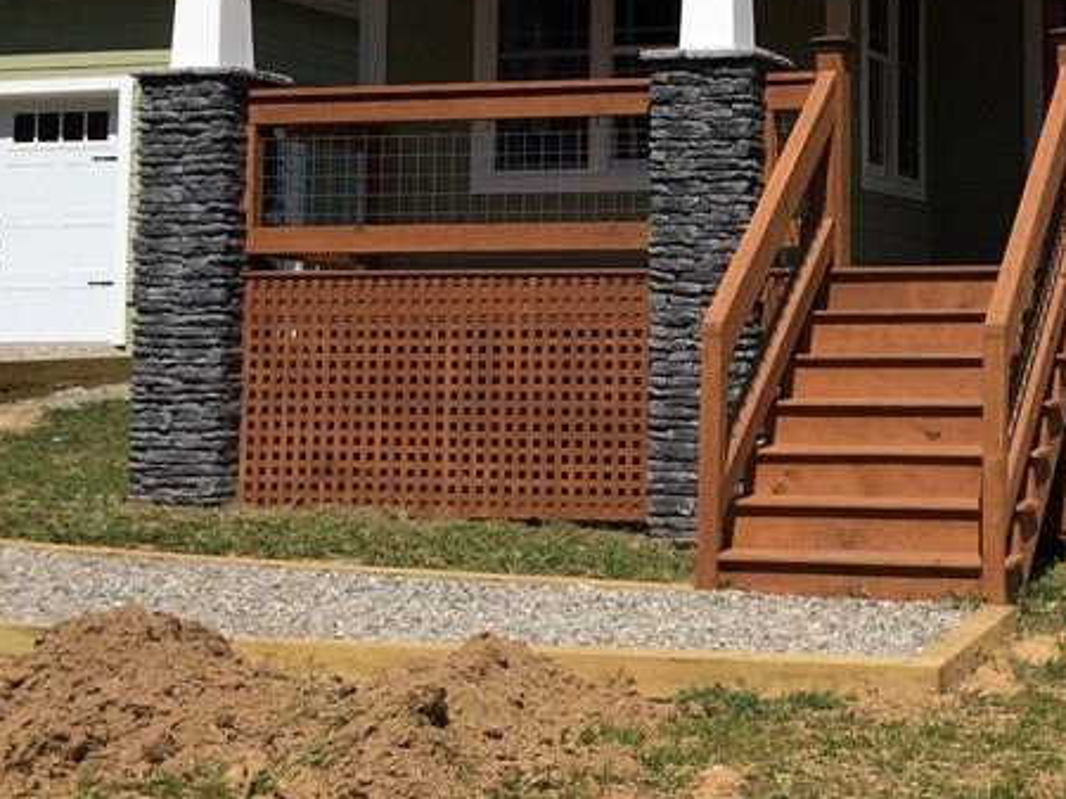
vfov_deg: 21.9
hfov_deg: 28.4
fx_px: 2031
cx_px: 940
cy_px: 156
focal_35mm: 66
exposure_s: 1/3425
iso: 32
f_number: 2.2
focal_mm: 4.15
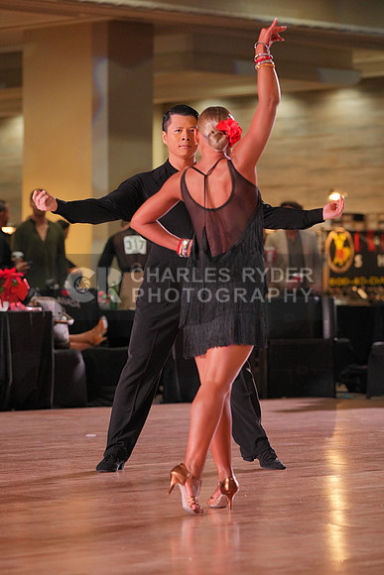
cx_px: 192
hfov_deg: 9.4
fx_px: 2334
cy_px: 288
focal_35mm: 146
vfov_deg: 14.1
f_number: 4
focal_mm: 146
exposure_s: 1/400
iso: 2000
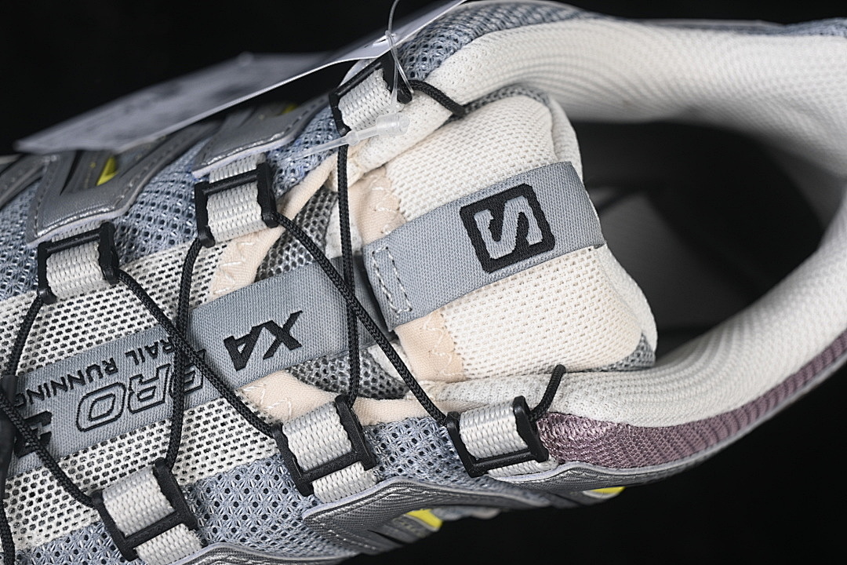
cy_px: 282
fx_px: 1764
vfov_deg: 18.2
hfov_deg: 27.0
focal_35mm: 75
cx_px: 424
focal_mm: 50
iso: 160
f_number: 7.1
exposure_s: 1/80
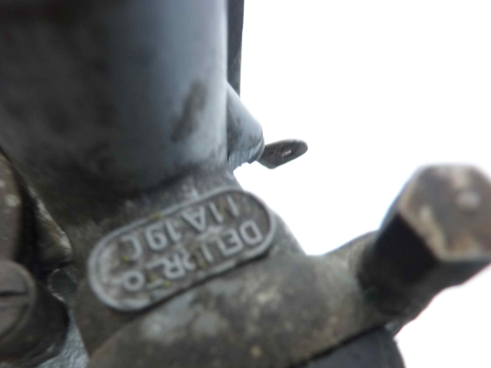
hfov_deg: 59.5
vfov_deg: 46.6
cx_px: 200
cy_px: 214
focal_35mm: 30
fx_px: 426
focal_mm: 4.1
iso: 125
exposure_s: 1/8
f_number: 3.3
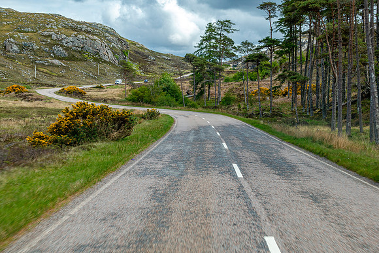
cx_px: 190
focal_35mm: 57
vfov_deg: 23.8
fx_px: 600
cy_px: 126
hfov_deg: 35.0
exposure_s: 1/200
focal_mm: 21.01
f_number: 7.1
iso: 125
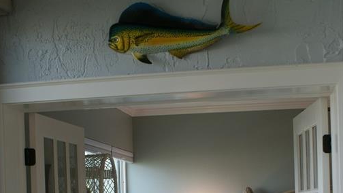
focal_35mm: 67
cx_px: 170
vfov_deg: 17.3
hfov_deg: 31.4
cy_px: 223
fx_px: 610
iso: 160
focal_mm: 28
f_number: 5
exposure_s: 1/50
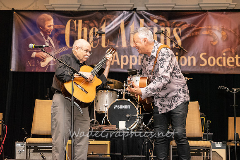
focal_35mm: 75
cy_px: 80
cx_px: 120
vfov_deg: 18.2
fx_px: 500
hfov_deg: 27.0
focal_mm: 75
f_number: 6.3
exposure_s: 1/200
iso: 6400
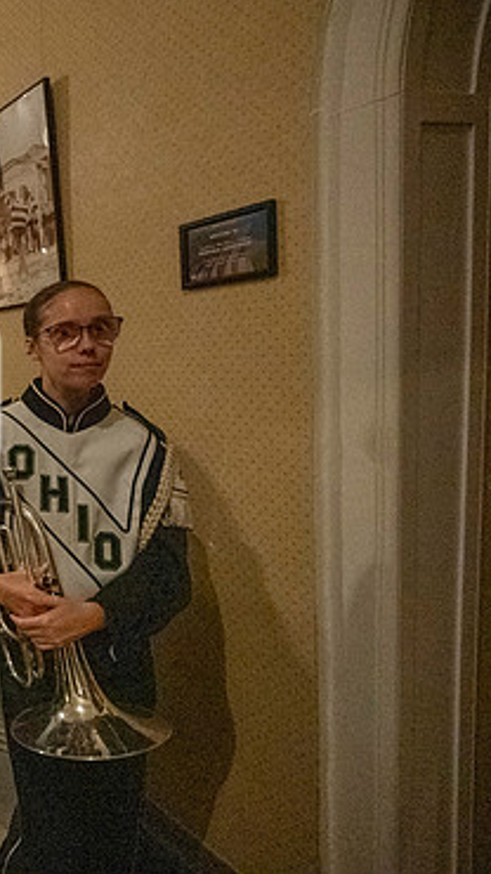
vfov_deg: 78.7
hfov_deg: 33.0
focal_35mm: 23
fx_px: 533
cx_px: -177
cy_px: 419
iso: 16000
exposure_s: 1/250
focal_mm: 14
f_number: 4.5
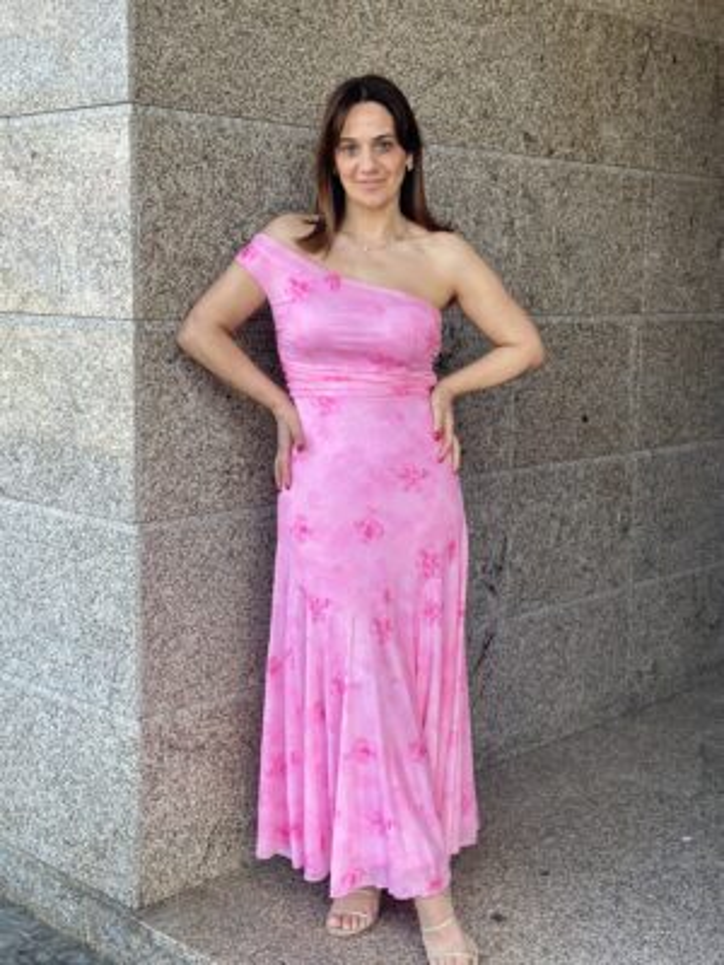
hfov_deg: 30.3
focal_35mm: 48
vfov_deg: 39.7
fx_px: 1339
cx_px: 362
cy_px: 482
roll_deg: -1.4
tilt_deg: -8.2
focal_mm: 6.86
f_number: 1.78
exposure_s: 1/364
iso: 80
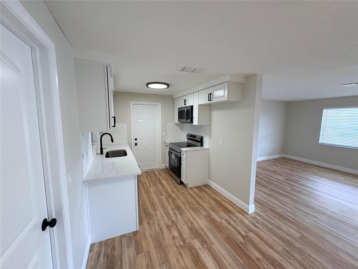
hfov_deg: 102.1
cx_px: 179
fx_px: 145
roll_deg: -0.9
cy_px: 134
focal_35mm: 14
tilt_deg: -6.6
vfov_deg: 85.7
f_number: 2.2
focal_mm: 2.22
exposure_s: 1/120
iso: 160
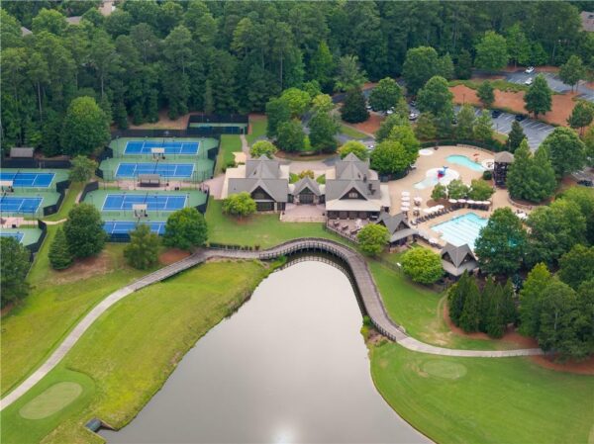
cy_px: 222
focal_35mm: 70
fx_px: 1200
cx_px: 297
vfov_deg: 21.0
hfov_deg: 27.8
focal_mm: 19.35
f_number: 2.8
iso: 200
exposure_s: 1/15
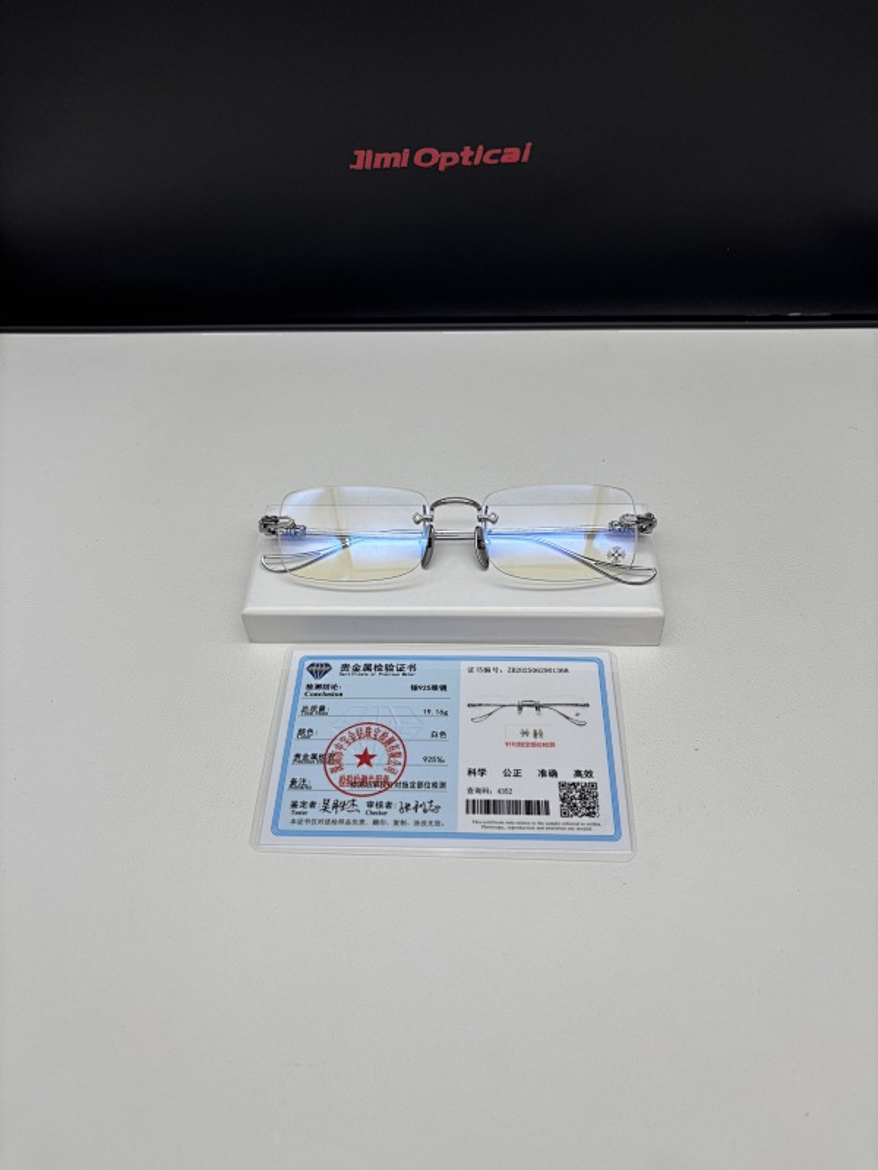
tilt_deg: -50.1
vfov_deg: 67.3
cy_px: 585
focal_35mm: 26
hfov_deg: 53.1
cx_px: 439
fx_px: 879
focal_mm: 5.96
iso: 40
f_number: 1.6
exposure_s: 1/151
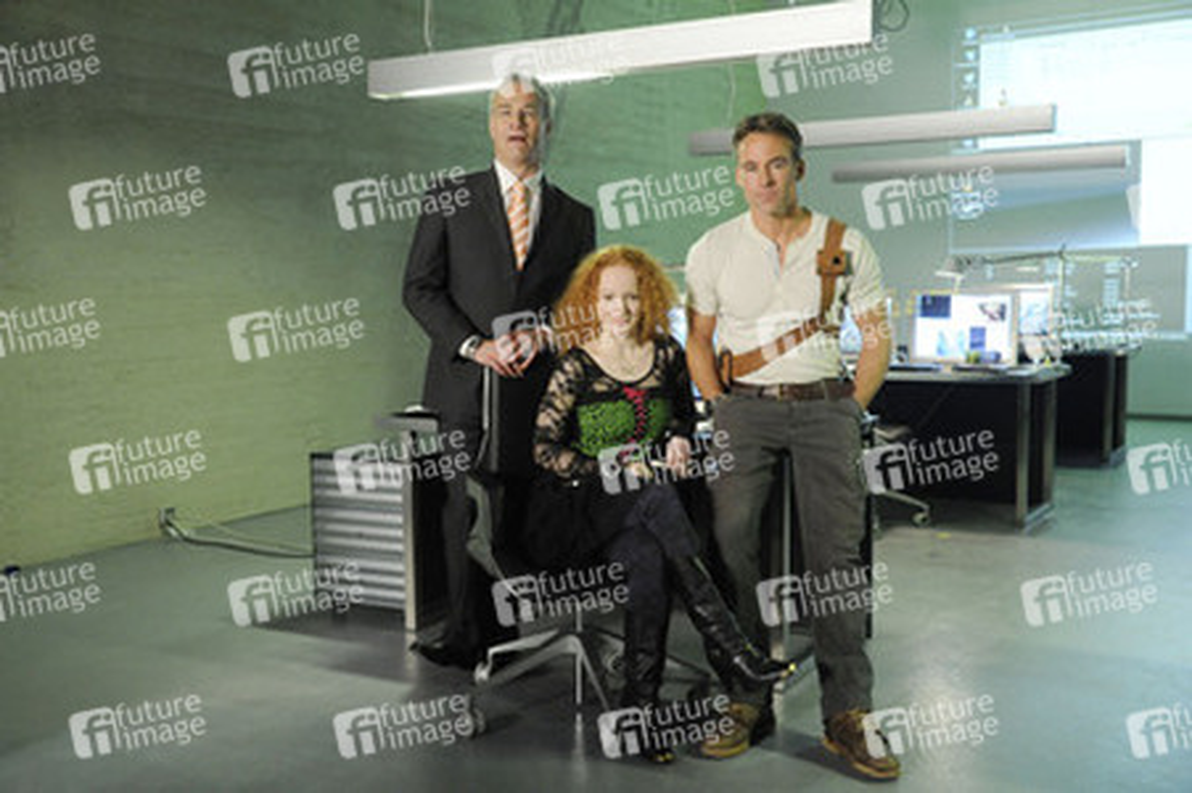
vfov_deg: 33.4
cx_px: 596
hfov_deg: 48.5
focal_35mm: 40
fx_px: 1323
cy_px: 396
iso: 4000
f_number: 5
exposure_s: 1/50
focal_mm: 40
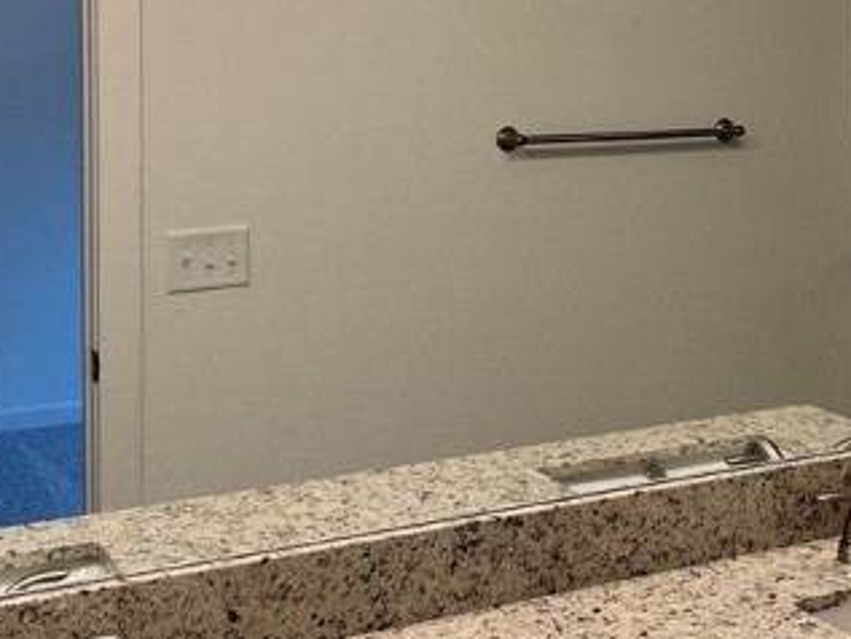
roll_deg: +0.1
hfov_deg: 30.4
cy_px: 32
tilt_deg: -0.5
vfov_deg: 22.6
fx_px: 1549
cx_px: 604
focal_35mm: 63
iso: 40
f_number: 1.5
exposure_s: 1/173
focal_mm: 5.7
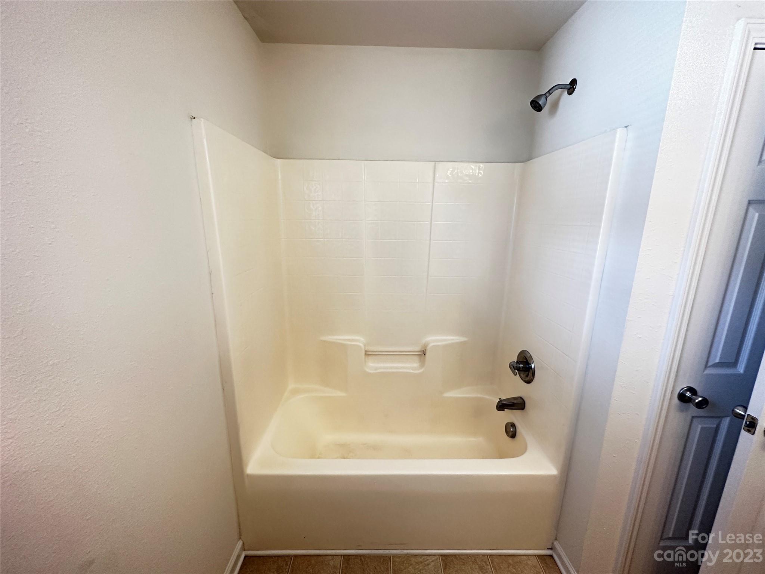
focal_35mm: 14
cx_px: 382
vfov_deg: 85.7
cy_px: 287
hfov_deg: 102.1
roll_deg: -0.5
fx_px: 309
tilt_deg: -12.9
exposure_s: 1/60
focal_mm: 2.22
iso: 200
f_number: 2.2
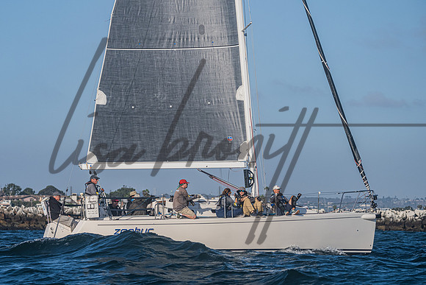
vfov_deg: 7.0
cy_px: 133
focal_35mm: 195
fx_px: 2311
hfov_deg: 10.5
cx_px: 178
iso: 400
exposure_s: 1/3200
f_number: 6.3
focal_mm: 160
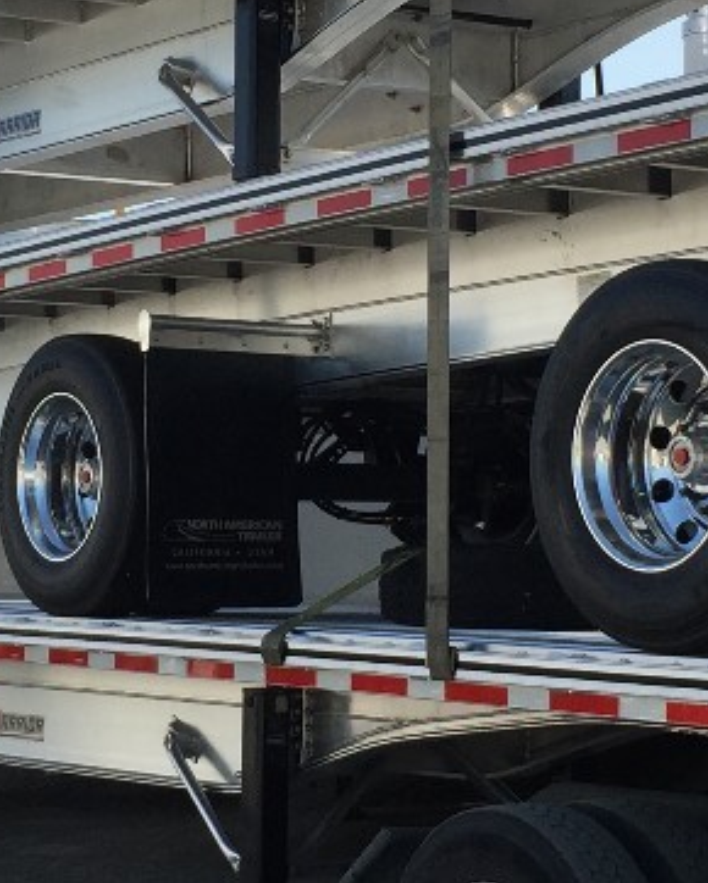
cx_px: 239
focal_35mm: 100
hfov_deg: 15.4
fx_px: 2617
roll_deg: +0.9
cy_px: 456
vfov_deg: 19.2
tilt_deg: +4.8
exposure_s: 1/1522
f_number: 2.2
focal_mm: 4.15
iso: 32
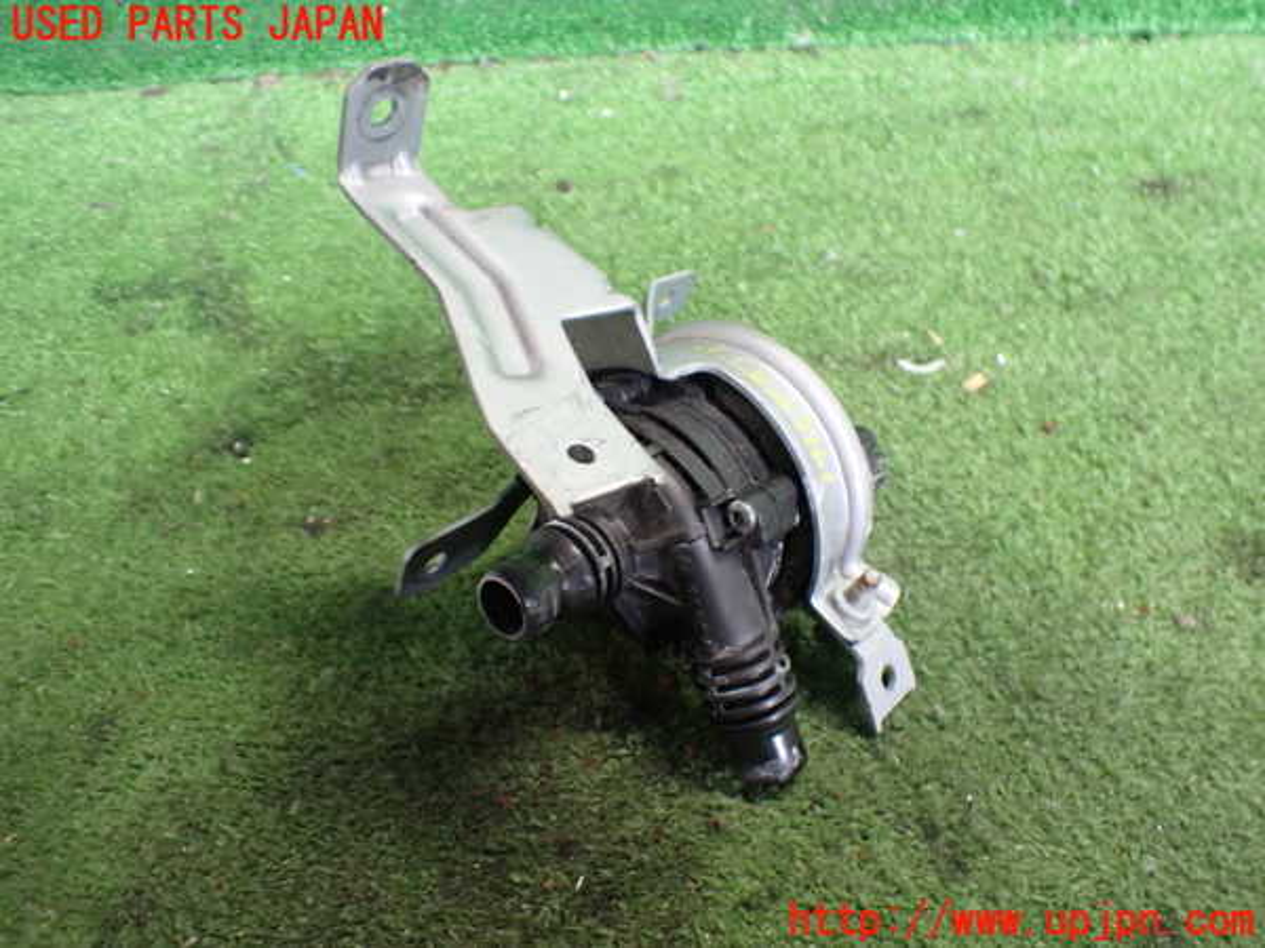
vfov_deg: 46.8
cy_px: 474
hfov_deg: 60.0
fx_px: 1096
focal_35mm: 30
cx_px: 632
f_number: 2.3
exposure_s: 1/60
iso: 800
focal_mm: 5.4
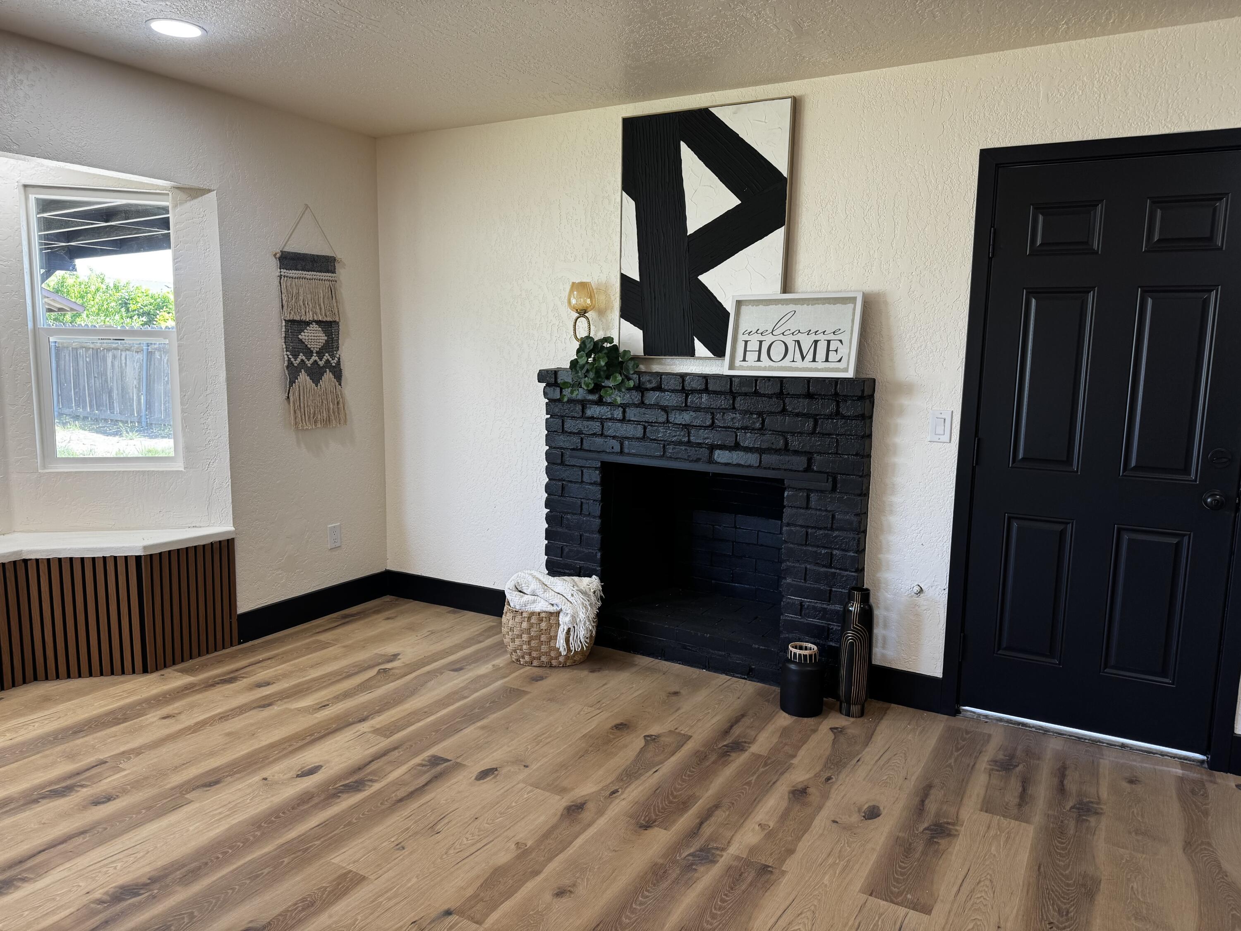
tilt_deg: -7.1
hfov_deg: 71.6
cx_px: 620
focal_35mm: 24
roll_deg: -0.6
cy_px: 466
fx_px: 860
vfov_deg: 56.8
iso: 100
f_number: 1.78
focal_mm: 6.76
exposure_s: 1/63
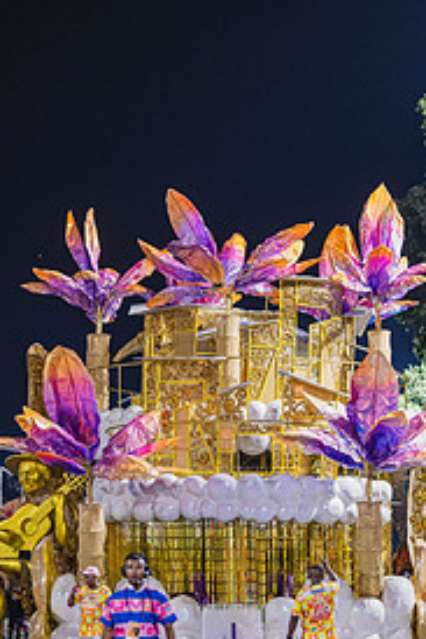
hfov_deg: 16.7
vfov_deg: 24.6
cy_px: 445
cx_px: 268
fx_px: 1454
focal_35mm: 82
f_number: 1.2
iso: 2000
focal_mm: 50
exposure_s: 1/250
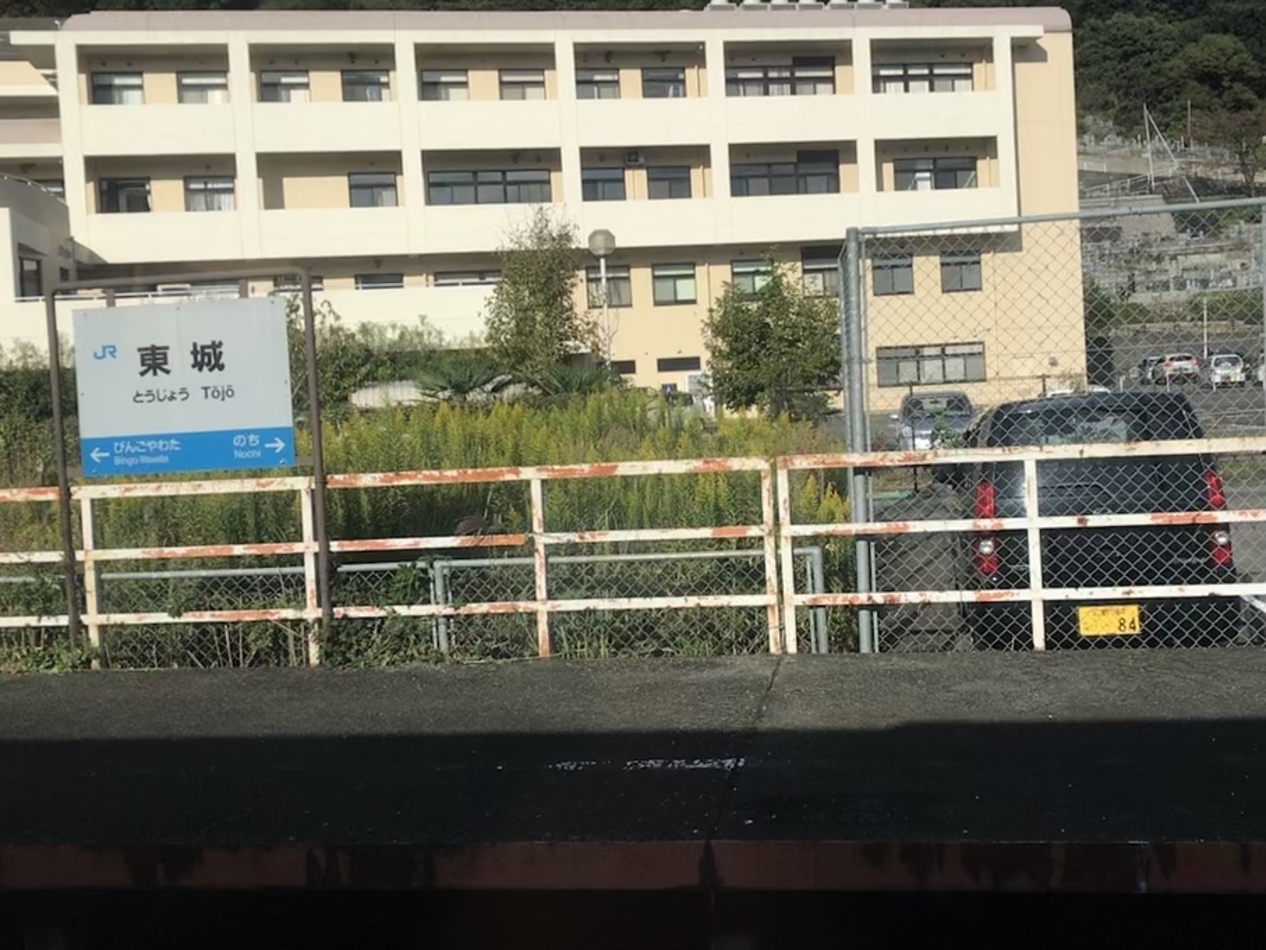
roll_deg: +1.0
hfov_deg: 50.1
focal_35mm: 37
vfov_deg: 38.6
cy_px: 421
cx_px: 673
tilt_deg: -4.1
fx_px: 1353
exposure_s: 1/2740
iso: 20
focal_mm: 3.99
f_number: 1.8
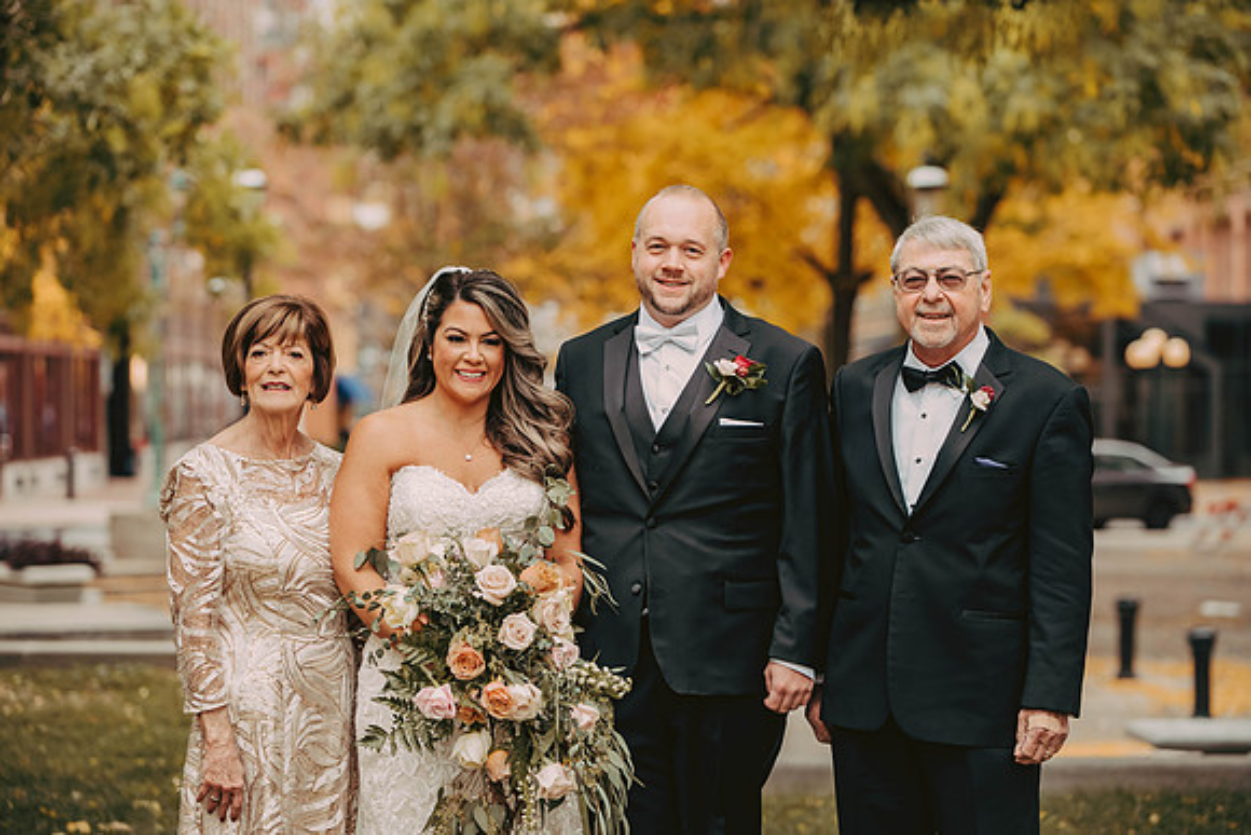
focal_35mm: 102
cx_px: 626
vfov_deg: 13.4
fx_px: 3545
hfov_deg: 20.0
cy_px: 418
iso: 800
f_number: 3.2
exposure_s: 1/500
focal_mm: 102
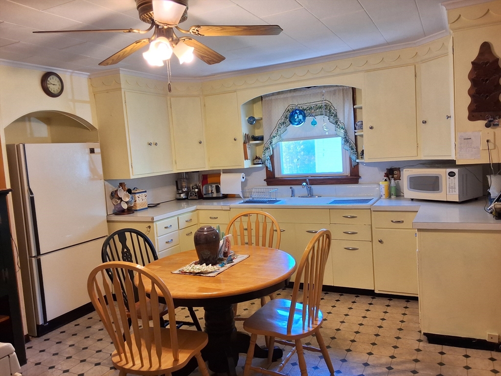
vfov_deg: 49.7
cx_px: 250
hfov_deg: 63.4
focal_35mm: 28
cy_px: 188
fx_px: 405
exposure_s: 1/40
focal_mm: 2.91
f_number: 1.9
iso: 64
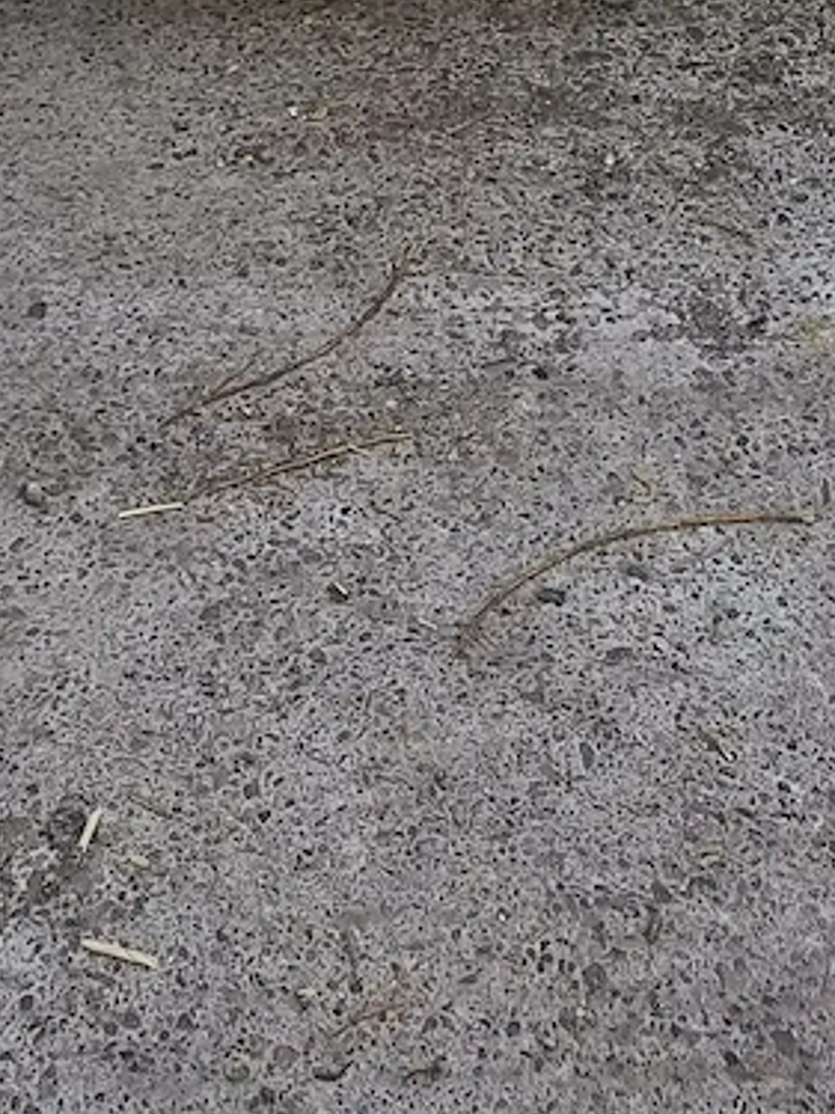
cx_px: 327
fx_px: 2864
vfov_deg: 18.0
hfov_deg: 16.6
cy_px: -829
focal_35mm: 89
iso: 50
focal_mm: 4.65
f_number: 1.8
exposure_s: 1/125
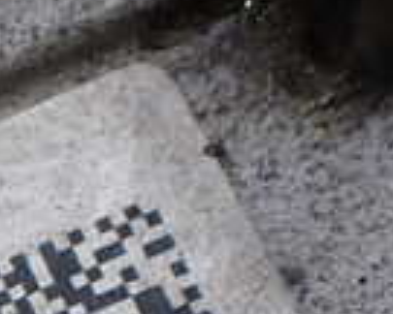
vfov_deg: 11.3
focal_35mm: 130
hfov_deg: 13.6
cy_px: 491
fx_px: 1512
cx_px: -256
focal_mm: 5.4
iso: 100
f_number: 3.2
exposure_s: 1/160
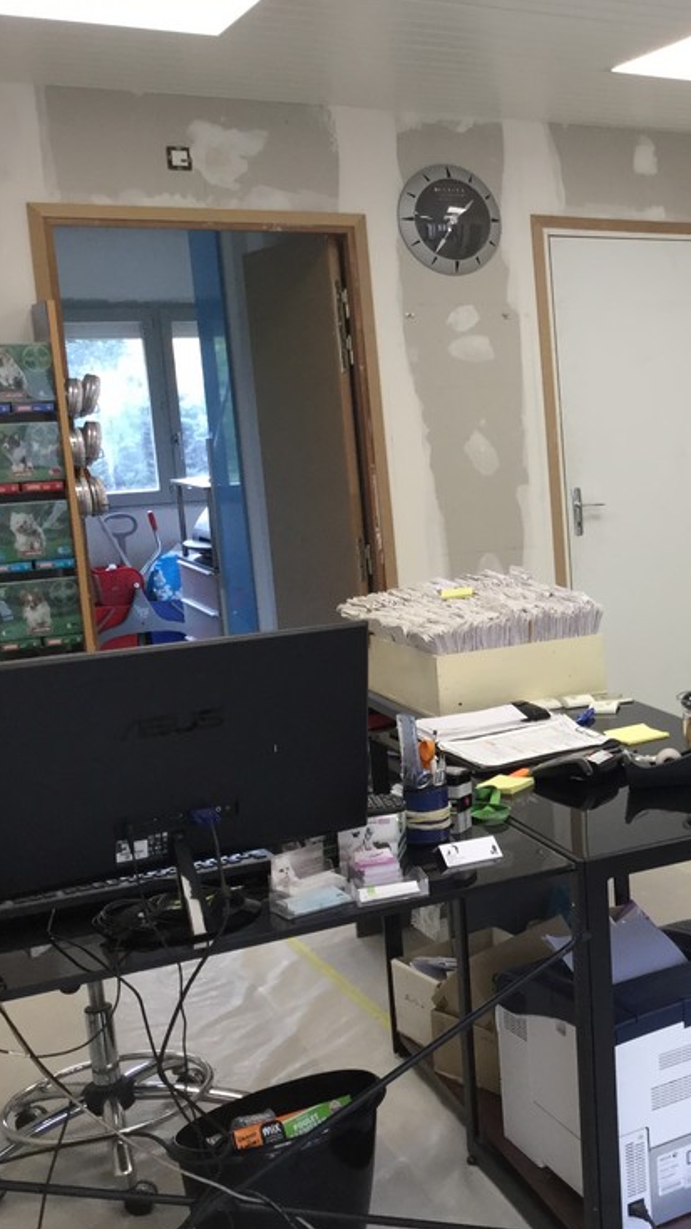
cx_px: 830
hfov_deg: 23.7
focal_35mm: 46
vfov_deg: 44.6
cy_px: 620
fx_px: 1498
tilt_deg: -9.6
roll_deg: -0.1
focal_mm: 3.3
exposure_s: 1/33
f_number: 2.4
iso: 32
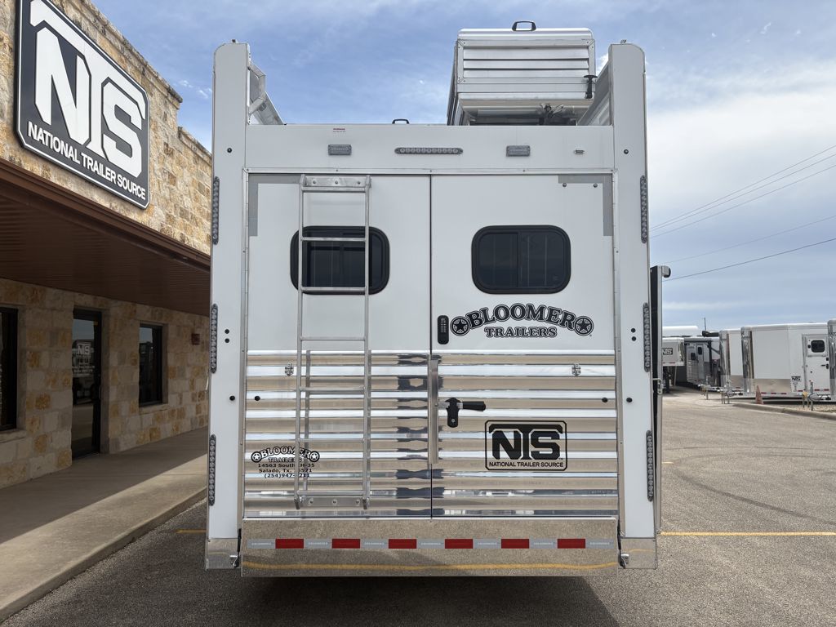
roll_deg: +1.7
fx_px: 628
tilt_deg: +4.0
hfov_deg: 67.3
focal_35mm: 26
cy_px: 314
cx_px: 418
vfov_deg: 53.1
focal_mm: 5.96
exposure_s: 1/5348
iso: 50
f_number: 1.6
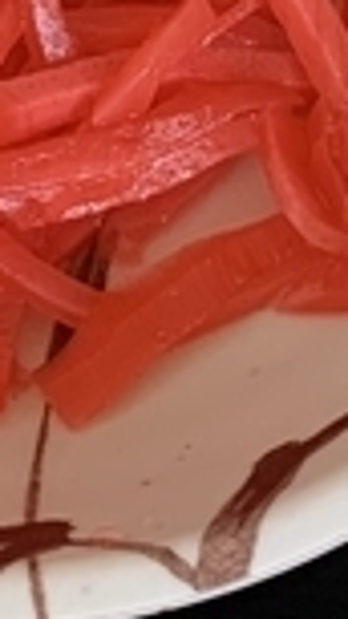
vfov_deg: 8.9
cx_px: 591
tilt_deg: -50.1
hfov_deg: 5.4
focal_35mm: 222
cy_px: -801
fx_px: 3644
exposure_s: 1/122
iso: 32
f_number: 1.8
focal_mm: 4.25
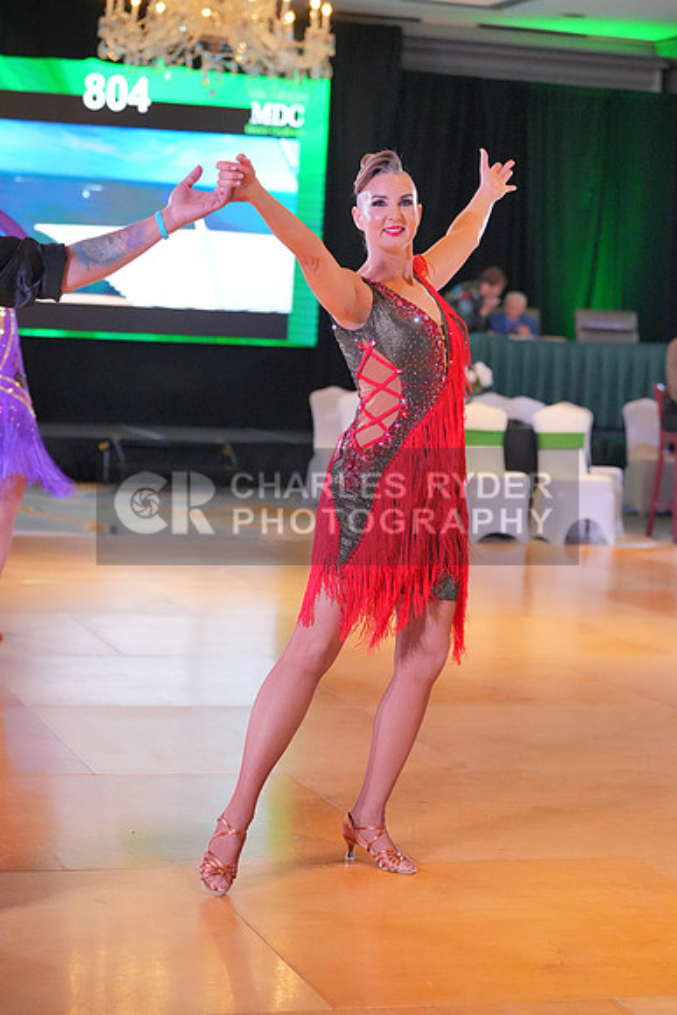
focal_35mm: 79
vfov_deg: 25.7
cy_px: 508
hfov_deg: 17.3
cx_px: 338
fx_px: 2227
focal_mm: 79
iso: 8000
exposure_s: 1/500
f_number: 3.5
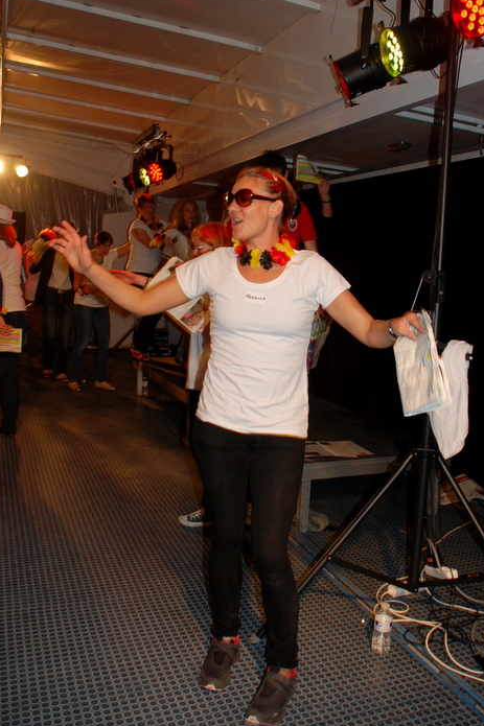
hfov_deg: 46.4
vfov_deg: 65.5
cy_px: 369
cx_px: 243
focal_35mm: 28
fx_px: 565
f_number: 4
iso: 320
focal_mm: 18
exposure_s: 1/60
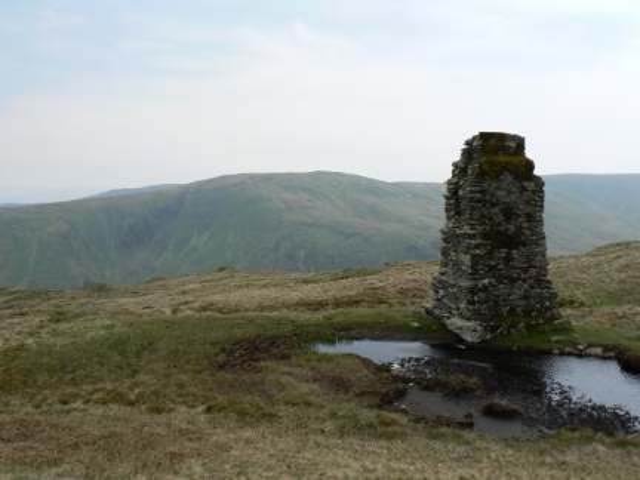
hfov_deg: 51.4
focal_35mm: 36
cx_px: 320
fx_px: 666
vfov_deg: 39.7
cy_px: 240
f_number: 5.6
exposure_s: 1/250
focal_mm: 6
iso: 80
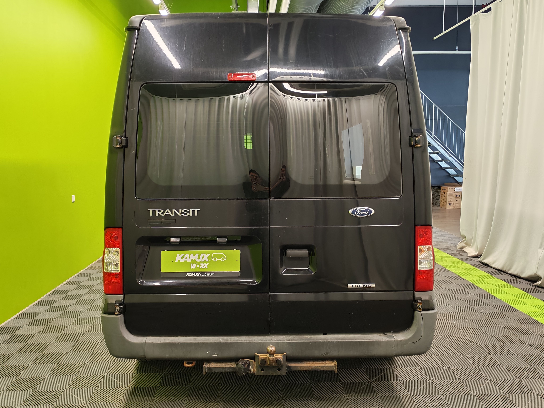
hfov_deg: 56.8
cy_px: 204
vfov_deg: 44.2
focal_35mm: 32
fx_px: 503
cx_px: 272
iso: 640
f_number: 1.9
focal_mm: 6.12
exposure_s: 1/100
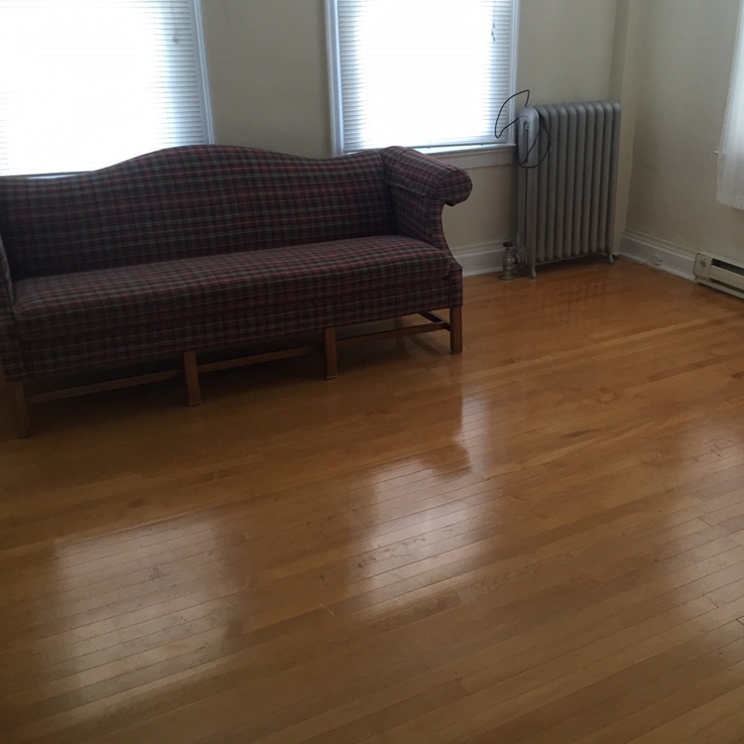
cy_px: 368
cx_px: 457
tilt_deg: -21.8
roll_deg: -2.9
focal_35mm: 35
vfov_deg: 47.2
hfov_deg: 46.9
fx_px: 851
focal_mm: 4.15
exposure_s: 1/30
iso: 80
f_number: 2.2
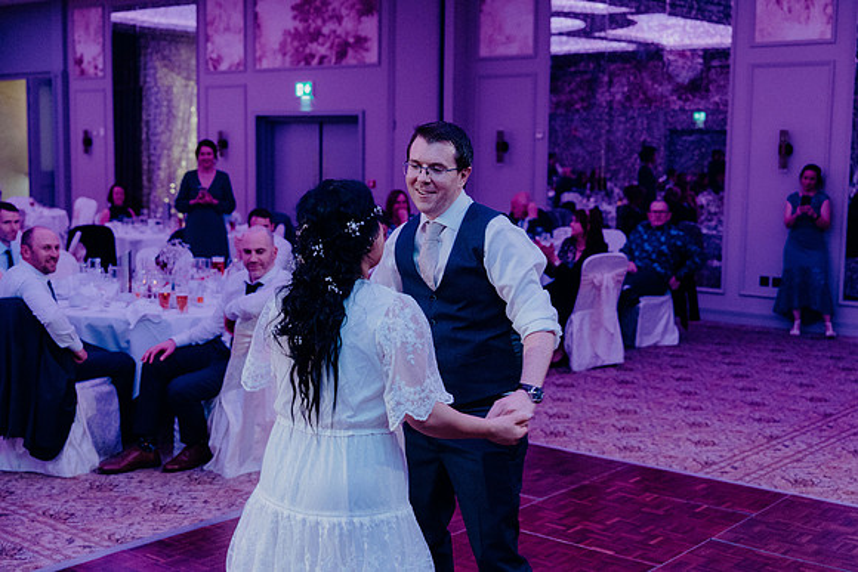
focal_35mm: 48
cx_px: 429
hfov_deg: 41.1
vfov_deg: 28.1
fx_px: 1144
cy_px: 286
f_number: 3.5
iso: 3200
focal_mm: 48
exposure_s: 1/160
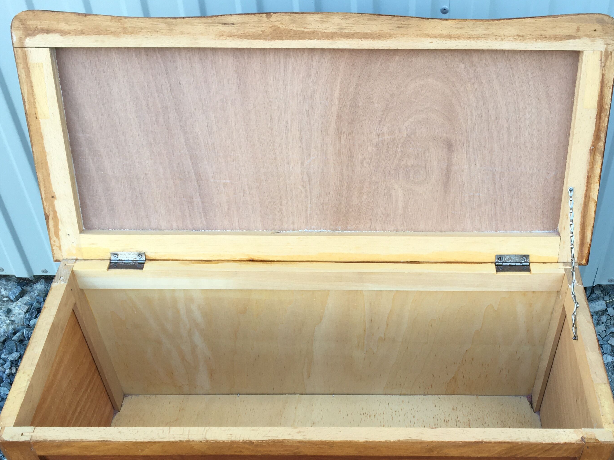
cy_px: 317
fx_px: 763
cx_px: 371
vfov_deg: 33.2
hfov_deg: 43.6
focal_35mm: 43
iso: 25
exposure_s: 1/100
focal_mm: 4.15
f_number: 2.2
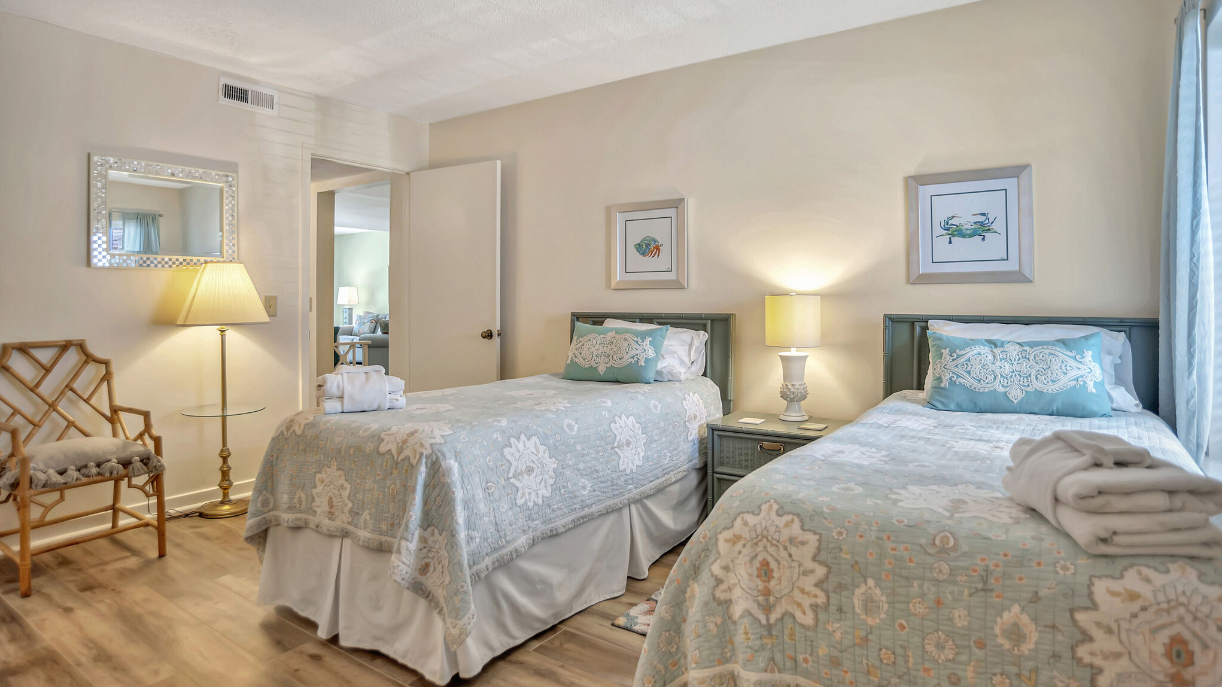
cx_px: 612
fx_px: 680
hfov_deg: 83.9
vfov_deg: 53.3
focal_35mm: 21
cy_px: 288
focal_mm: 20
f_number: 4.5
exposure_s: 1/30
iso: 400
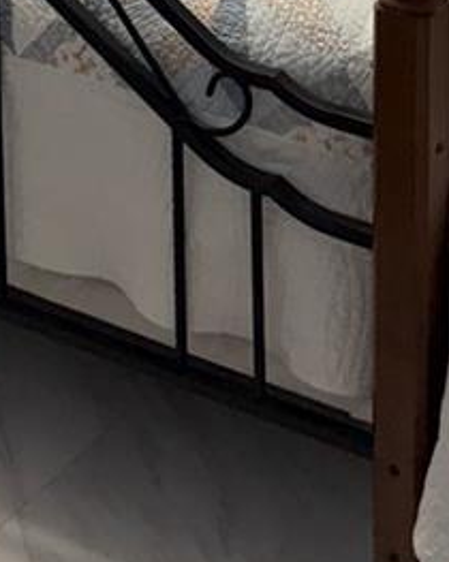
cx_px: 353
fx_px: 1779
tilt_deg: -11.1
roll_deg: +0.6
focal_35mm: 107
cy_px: -455
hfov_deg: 14.3
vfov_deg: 15.4
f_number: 1.78
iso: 250
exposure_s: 1/120
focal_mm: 6.76
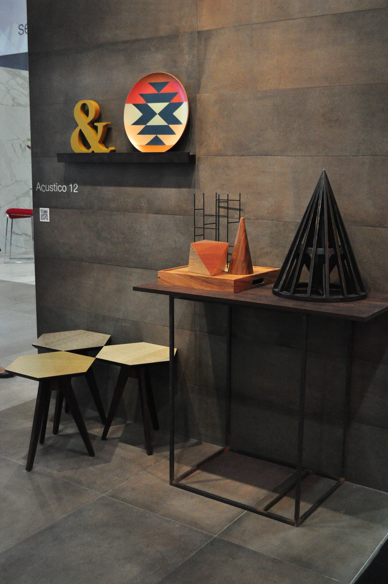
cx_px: 194
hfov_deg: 31.8
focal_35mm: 42
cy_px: 292
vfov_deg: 46.4
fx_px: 681
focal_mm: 28
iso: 2000
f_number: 4.5
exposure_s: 1/160
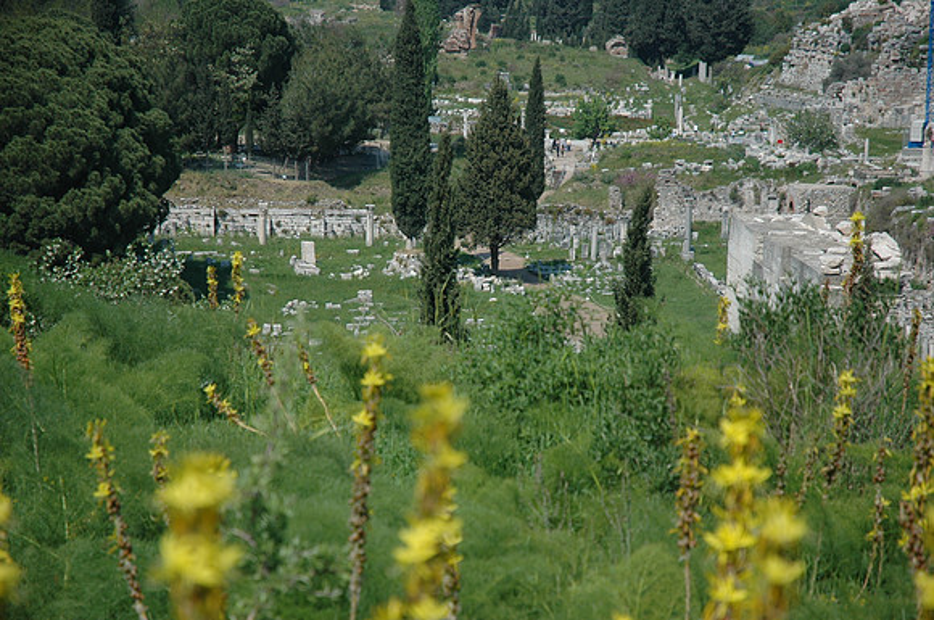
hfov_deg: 19.5
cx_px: 467
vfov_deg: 13.0
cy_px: 310
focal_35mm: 105
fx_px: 2720
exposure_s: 1/1250
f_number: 4.5
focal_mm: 70
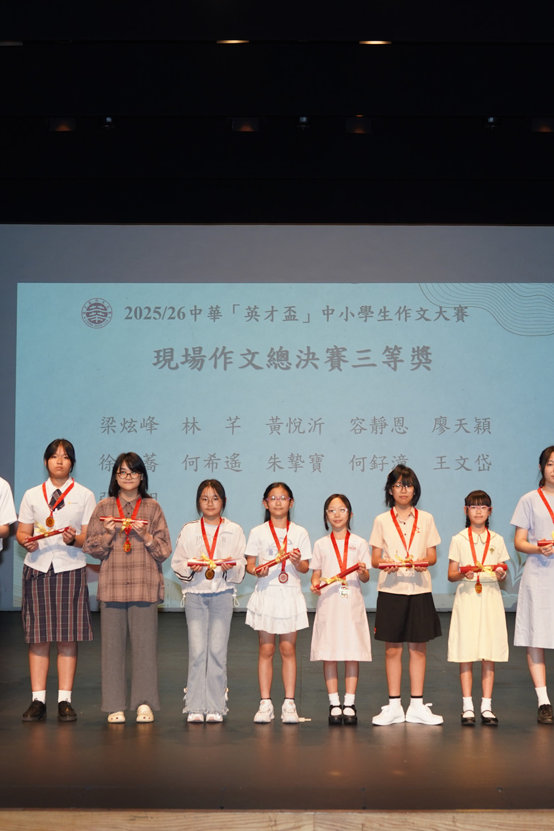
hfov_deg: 25.1
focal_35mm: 54
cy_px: 419
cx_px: 306
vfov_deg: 36.9
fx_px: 1245
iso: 800
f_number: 4
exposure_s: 1/100
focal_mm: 35.6
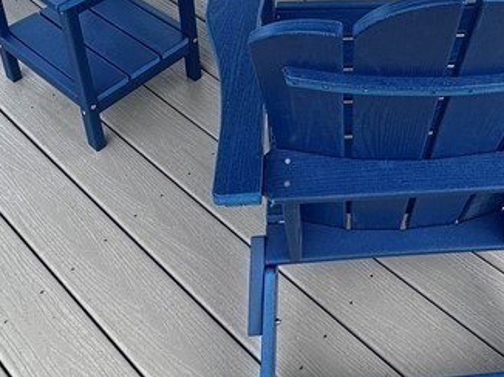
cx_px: 382
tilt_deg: -25.8
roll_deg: -2.7
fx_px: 640
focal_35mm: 44
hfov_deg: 41.6
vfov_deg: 27.5
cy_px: -111
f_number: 2.2
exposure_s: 1/543
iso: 40
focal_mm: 2.22
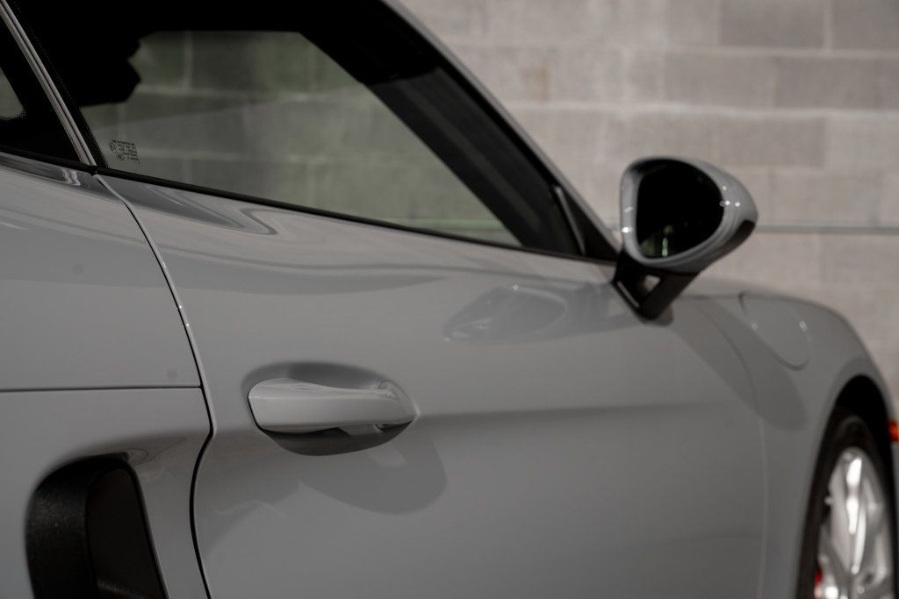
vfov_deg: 21.6
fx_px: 1573
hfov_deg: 31.9
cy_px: 300
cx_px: 450
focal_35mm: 63
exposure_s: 1/60
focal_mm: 63
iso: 250
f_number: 6.3
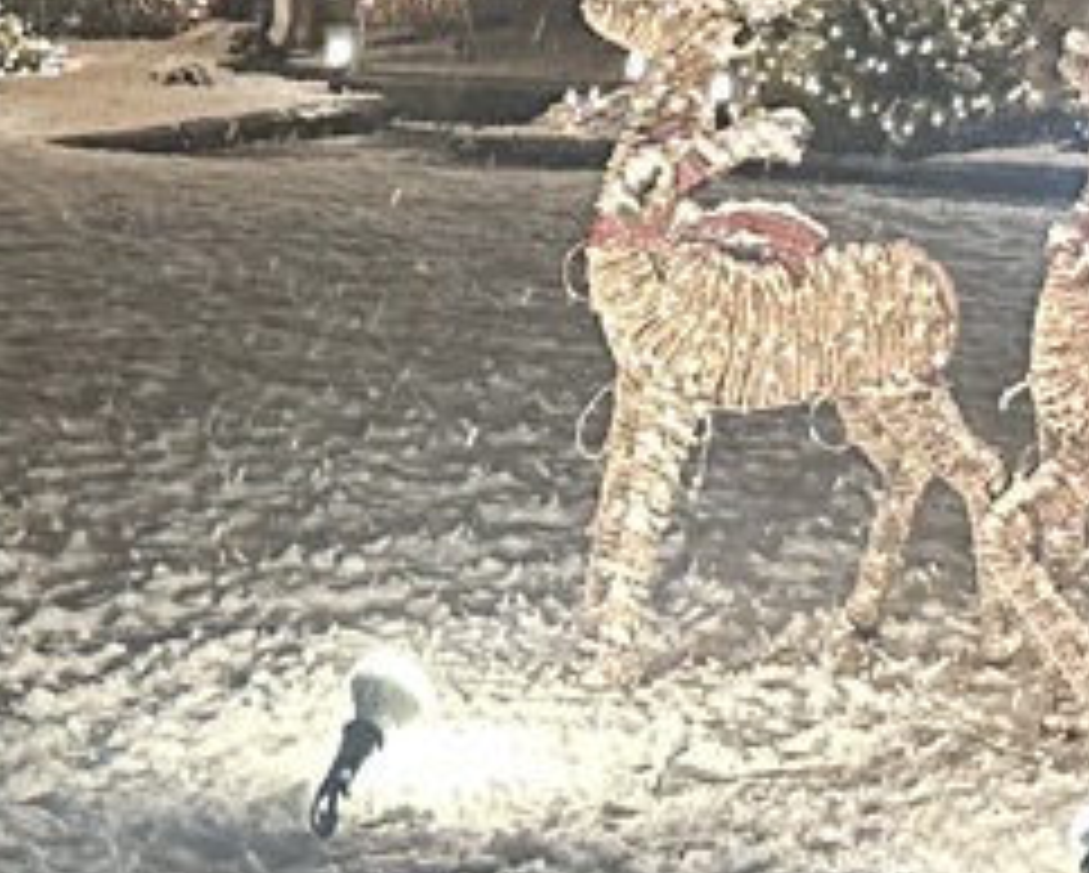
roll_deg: -1.5
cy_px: -736
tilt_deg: +5.8
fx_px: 4677
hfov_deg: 12.8
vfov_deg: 10.0
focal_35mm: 145
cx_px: 1458
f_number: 1.78
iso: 800
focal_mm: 6.86
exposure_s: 1/60
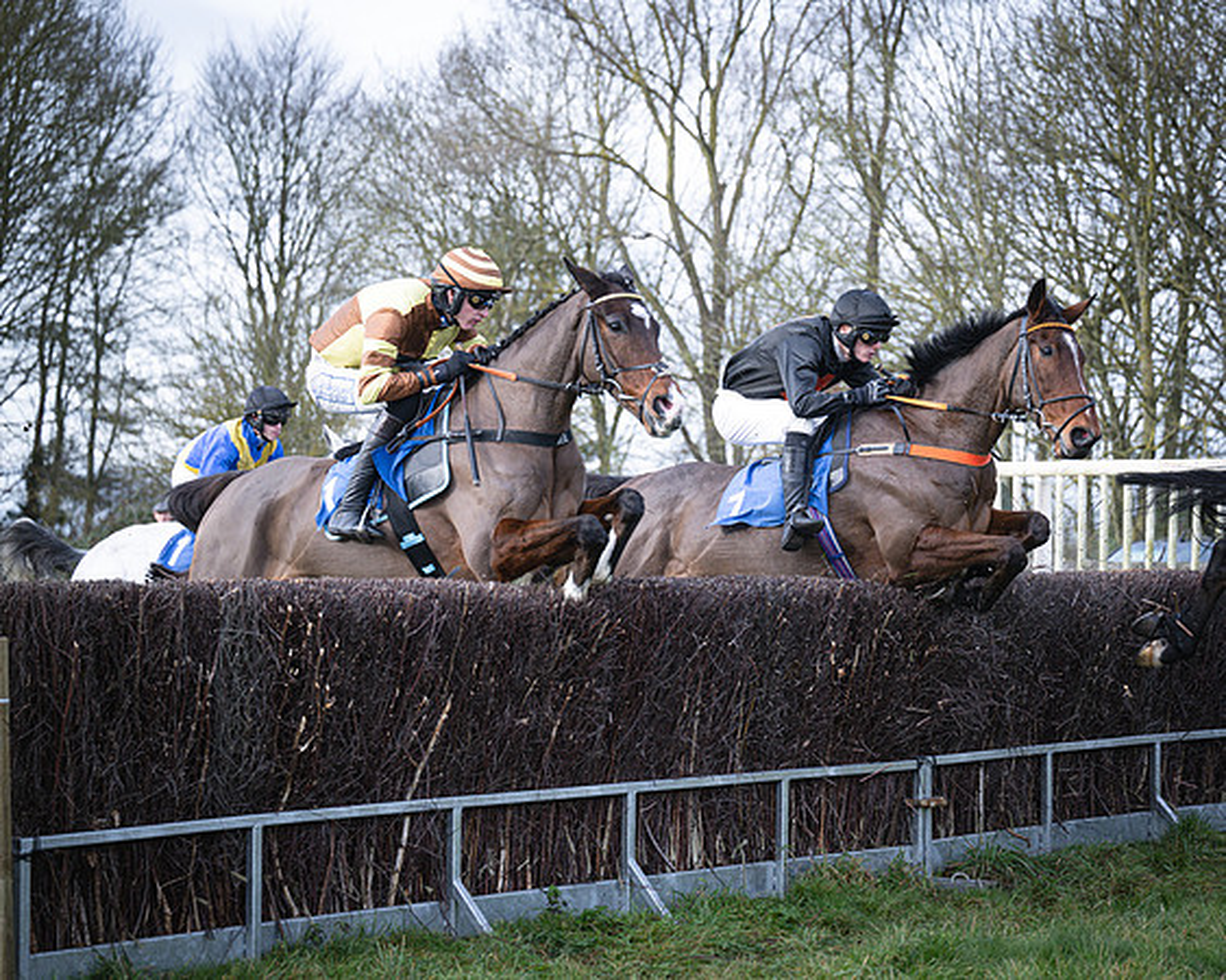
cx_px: 765
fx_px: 3080
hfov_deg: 22.5
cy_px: 502
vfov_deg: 18.1
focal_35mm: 85
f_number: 2.8
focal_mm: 70
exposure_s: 1/1250
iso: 400
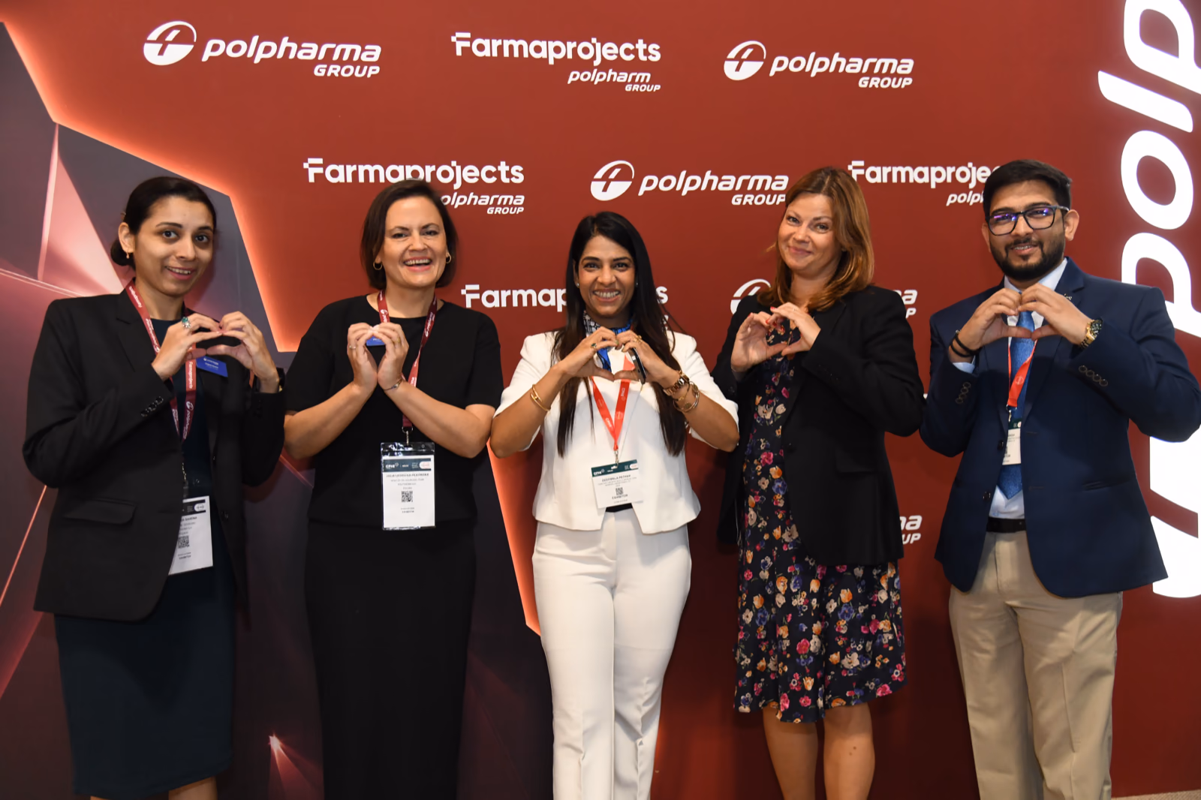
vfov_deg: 38.9
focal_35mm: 34
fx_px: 1134
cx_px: 600
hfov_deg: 55.8
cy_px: 400
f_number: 4
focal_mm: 34
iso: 1600
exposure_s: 1/100
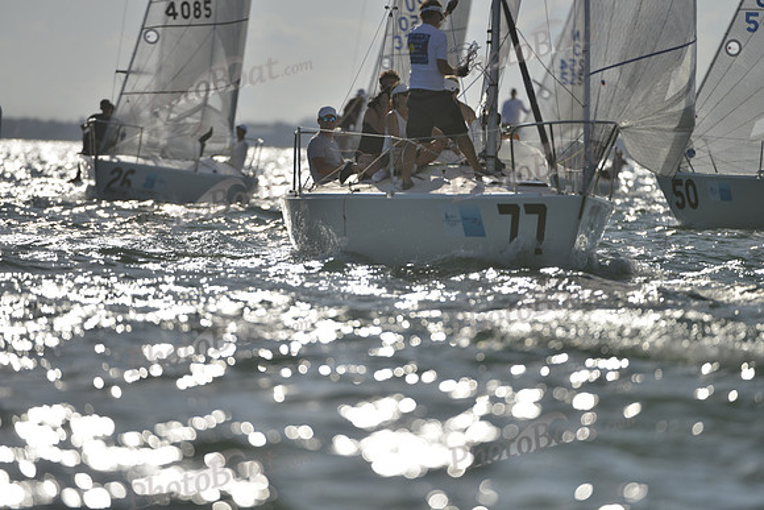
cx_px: 382
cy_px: 255
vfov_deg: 3.4
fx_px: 8490
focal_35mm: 400
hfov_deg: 5.2
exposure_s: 1/6400
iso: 200
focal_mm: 400
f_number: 4
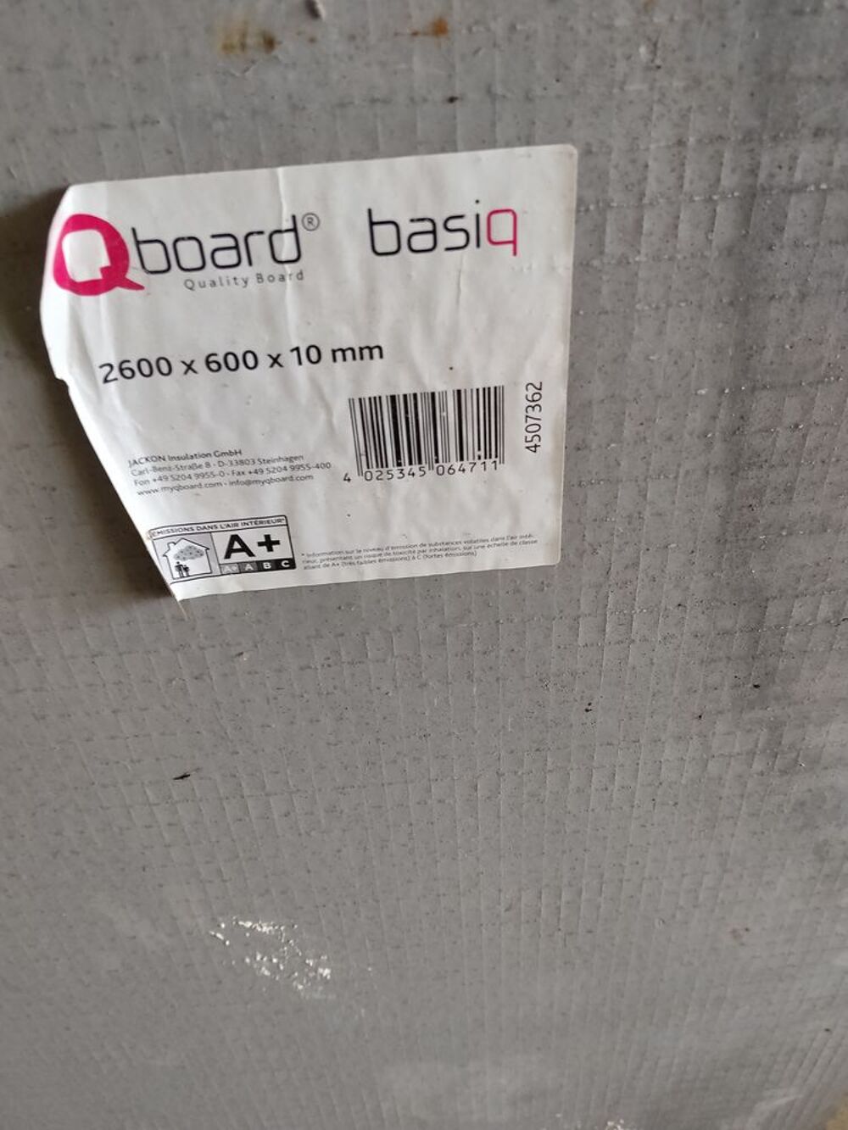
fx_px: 947
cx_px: 424
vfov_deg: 61.7
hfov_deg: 48.2
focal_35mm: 29
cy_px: 565
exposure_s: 1/50
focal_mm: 4.22
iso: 80
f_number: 1.8
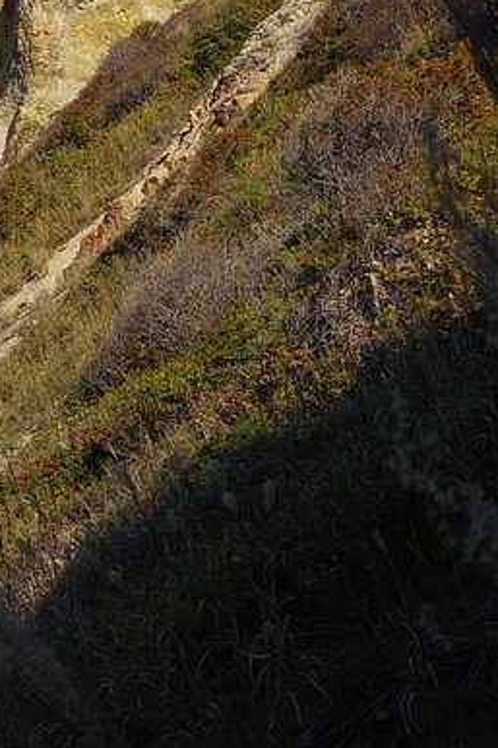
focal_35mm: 123
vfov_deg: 16.6
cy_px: 296
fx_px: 2561
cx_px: -415
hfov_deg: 10.4
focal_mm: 31
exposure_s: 1/500
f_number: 11
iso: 200
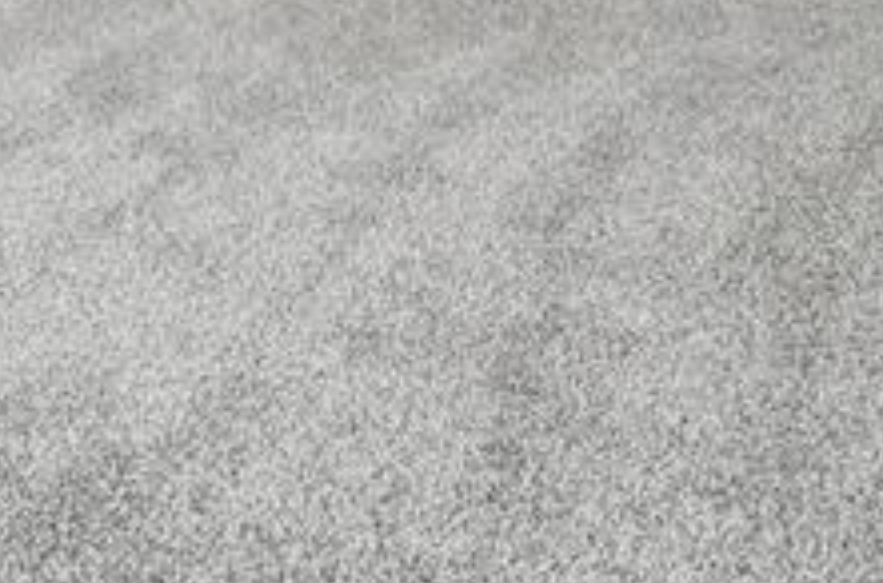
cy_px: -491
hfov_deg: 25.8
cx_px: -312
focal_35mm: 65
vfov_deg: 16.9
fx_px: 1590
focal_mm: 14
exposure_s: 1/125
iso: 100
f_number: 9
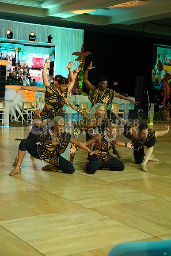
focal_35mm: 57
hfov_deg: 23.8
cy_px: 128
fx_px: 406
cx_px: 86
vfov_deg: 35.0
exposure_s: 1/400
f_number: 4
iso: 2500
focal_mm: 57
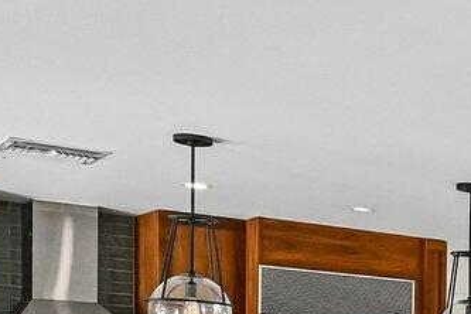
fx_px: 1125
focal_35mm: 86
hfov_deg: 18.6
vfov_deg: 15.0
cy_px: 434
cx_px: 840
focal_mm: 14
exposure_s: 1/800
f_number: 8
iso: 2500
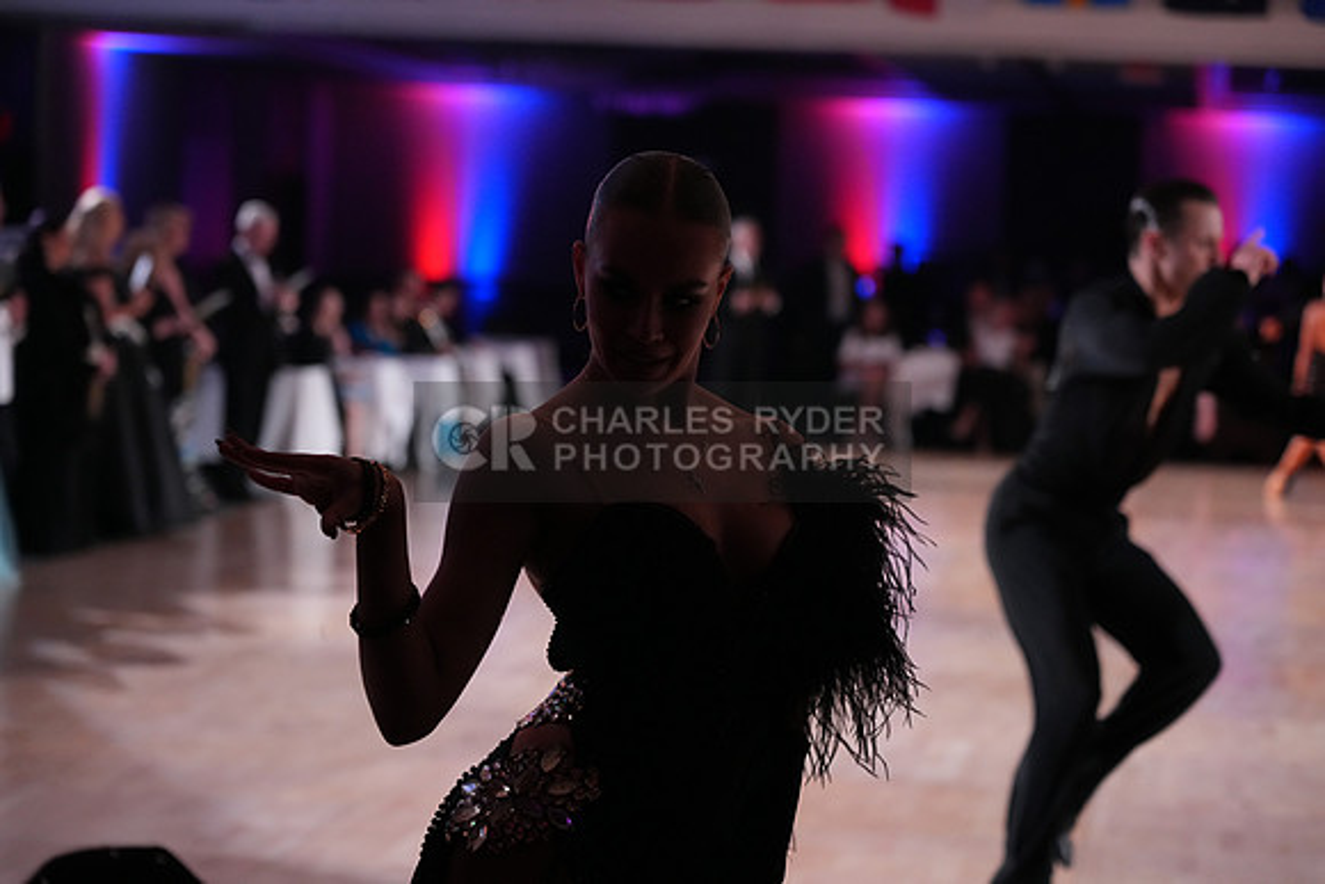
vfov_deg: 13.2
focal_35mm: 104
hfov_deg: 19.6
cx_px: 662
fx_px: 3828
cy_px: 442
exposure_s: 1/400
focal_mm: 104
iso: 5000
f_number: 4
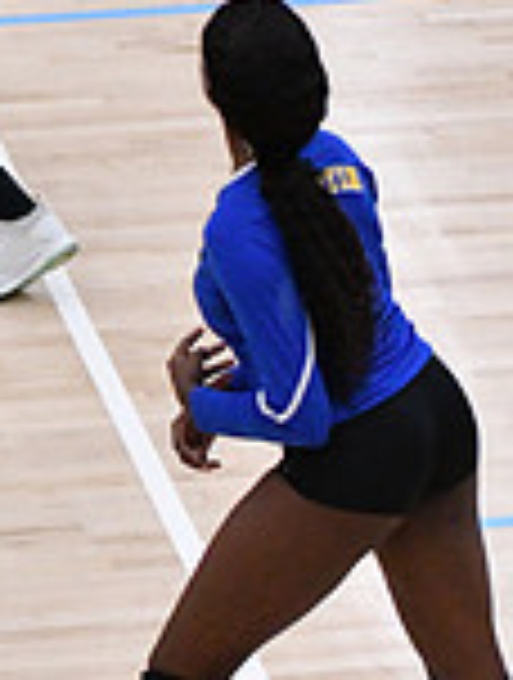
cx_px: -191
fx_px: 7615
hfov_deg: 3.8
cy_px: -572
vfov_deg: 5.0
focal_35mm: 387
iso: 6400
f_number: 3.2
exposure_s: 1/1250
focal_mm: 70
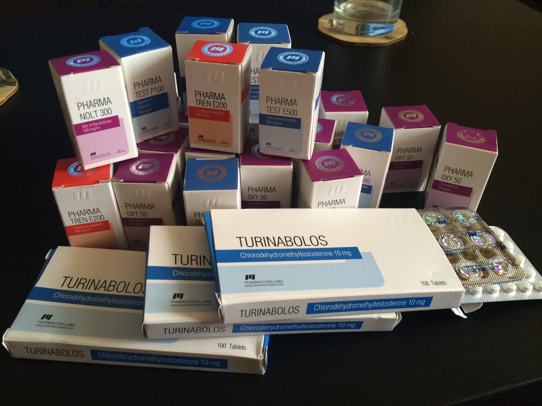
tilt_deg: -39.4
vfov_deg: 48.2
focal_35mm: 29
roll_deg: +2.0
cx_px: 271
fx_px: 454
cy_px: 203
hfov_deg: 61.7
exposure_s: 1/33
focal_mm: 4.15
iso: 160
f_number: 2.2
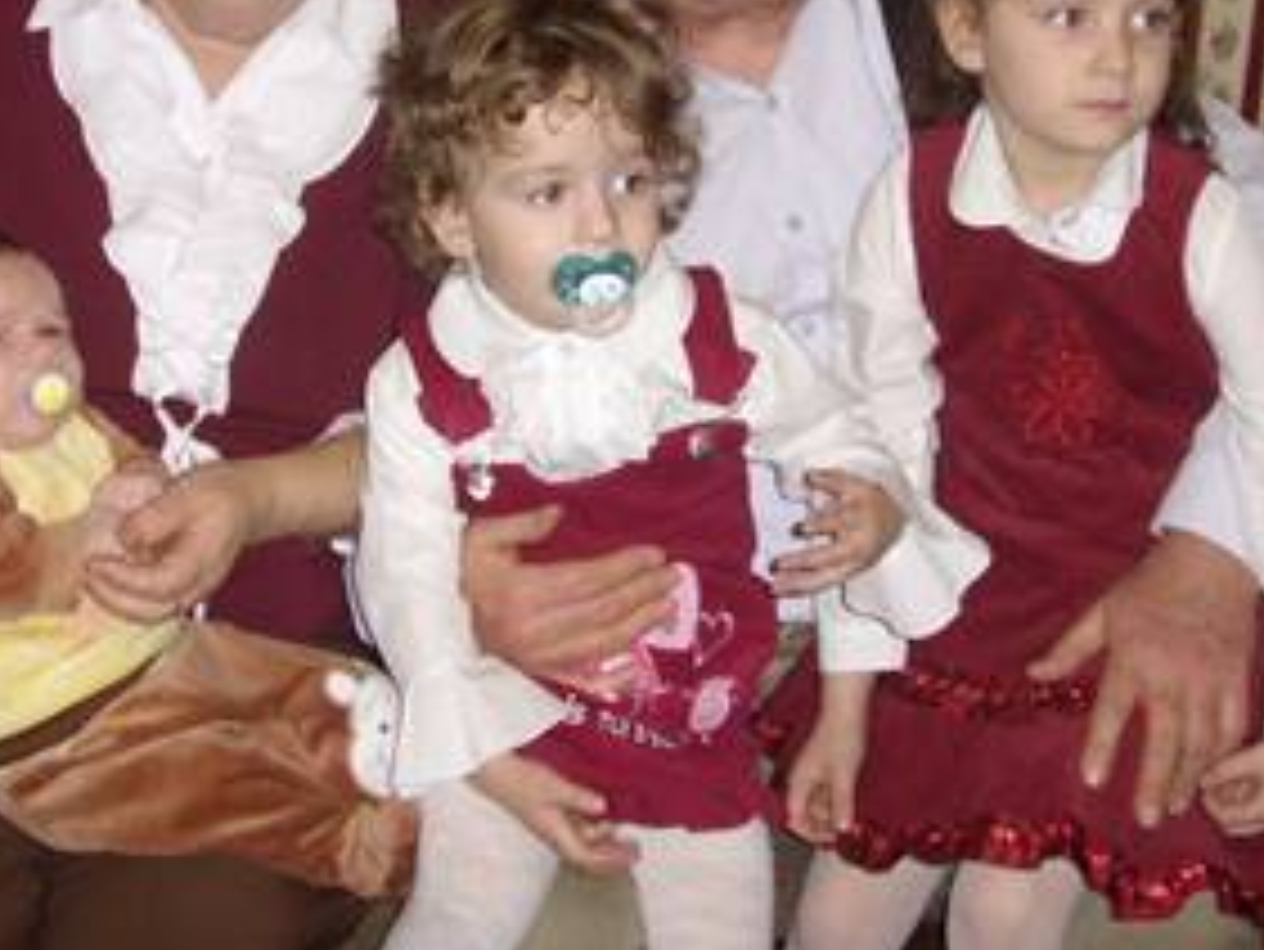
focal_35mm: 56
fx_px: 2046
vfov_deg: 25.7
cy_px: 194
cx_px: 587
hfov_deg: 34.3
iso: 141
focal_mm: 5.8
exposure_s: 1/30
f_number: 2.9
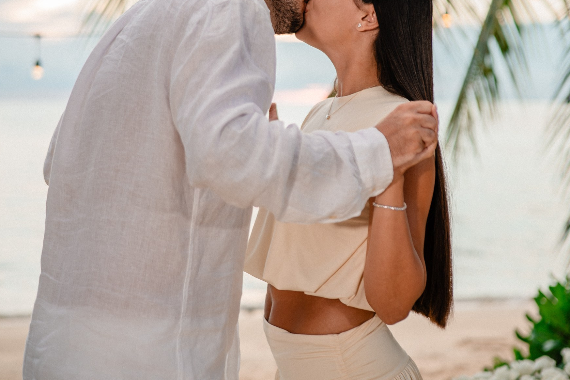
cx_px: 284
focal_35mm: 68
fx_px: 1076
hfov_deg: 29.7
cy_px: 131
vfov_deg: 20.0
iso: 250
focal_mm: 50
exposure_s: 1/400
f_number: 2.2
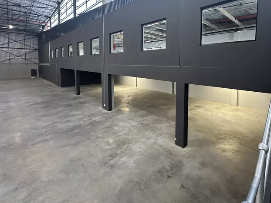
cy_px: 73
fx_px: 141
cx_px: 167
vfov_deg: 70.2
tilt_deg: -3.6
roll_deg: -0.7
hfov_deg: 86.2
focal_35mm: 18
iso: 320
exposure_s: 1/69
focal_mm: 2.22
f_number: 2.2
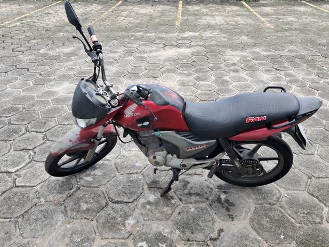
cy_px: 125
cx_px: 166
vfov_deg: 49.8
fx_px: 266
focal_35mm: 28
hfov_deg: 63.4
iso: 50
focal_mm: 4
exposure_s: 1/120
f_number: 1.8
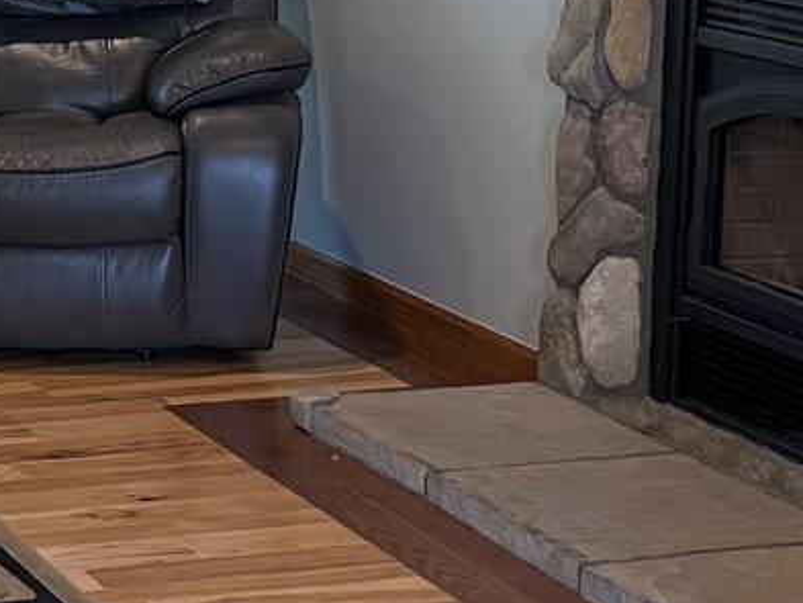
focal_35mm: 125
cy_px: 102
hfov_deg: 15.4
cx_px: -78
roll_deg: +0.2
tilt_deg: -8.8
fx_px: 2901
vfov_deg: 11.8
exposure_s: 1/120
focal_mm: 6.76
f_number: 1.78
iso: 320
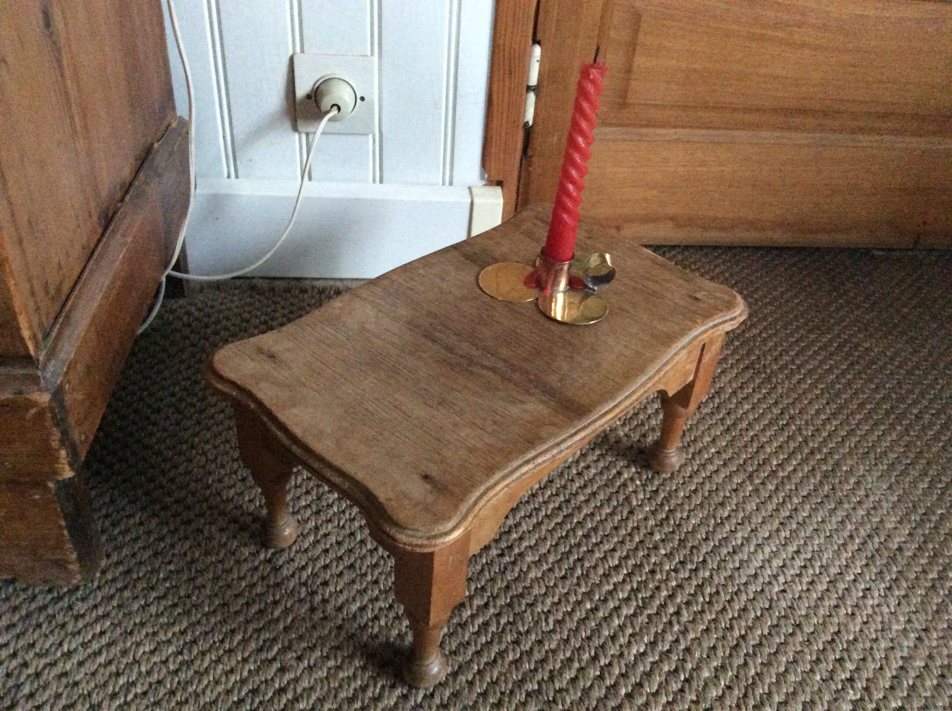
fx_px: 879
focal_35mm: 32
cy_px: 356
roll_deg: -3.8
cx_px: 476
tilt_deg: -38.2
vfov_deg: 44.1
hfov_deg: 56.9
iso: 500
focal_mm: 3.3
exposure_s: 1/17
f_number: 2.4
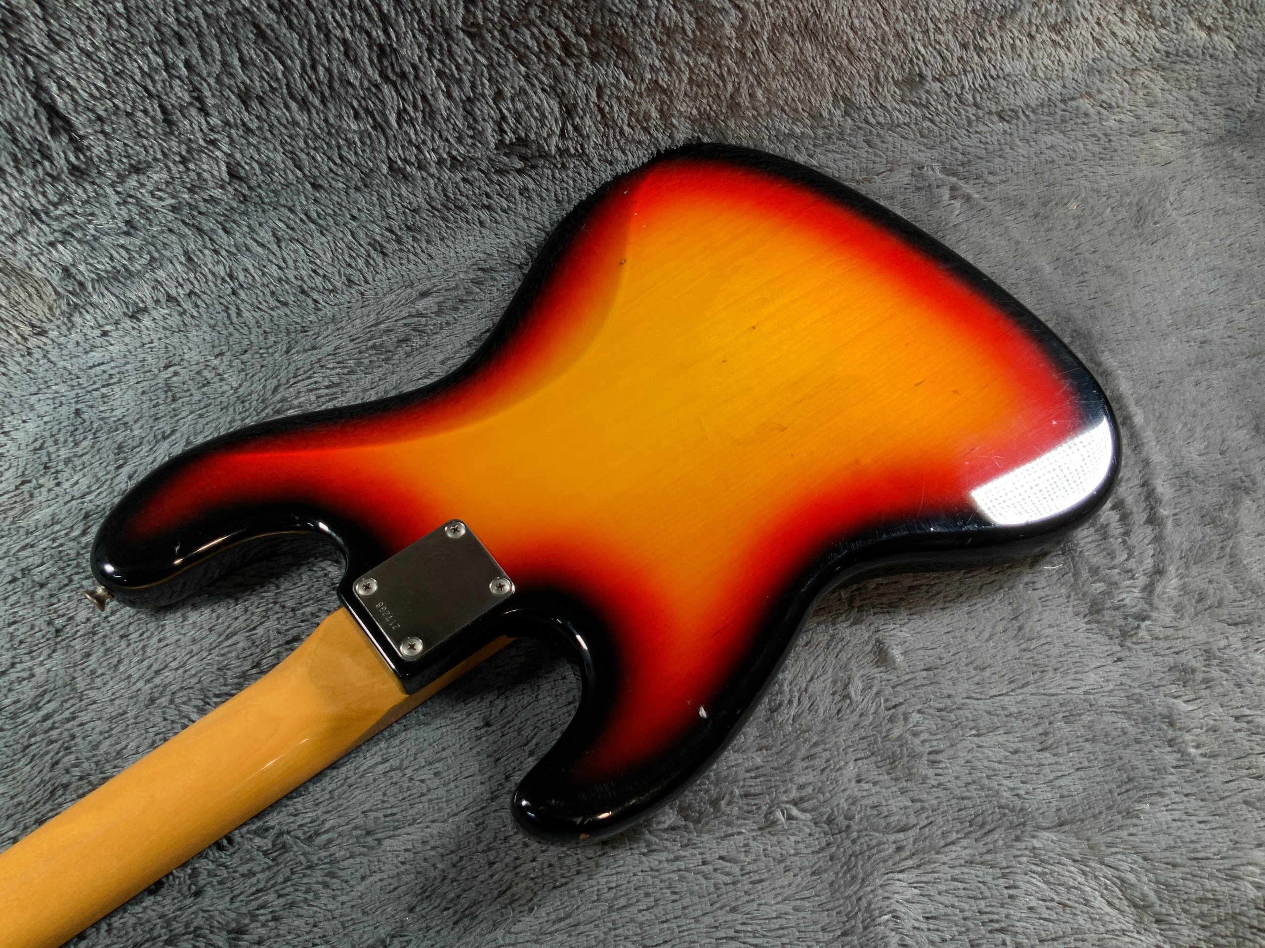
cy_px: 474
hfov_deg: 61.7
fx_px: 1060
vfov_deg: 48.2
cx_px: 632
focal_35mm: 29
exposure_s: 1/104
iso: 25
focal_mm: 3
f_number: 1.8
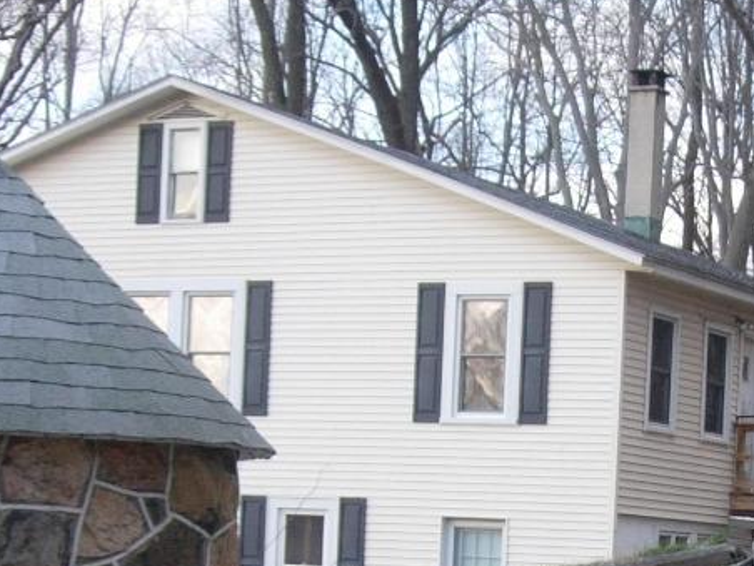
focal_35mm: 121
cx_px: 657
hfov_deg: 16.1
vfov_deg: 11.9
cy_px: 745
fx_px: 2636
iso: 64
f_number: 2.8
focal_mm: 7.8
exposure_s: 1/242
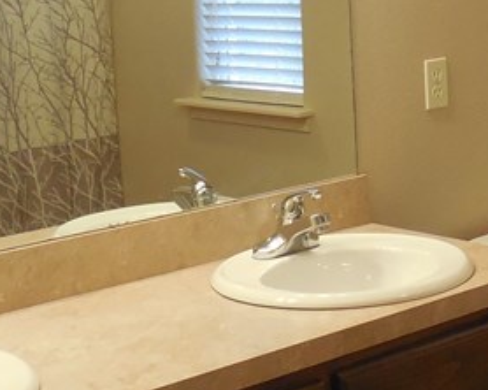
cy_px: 25
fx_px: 1299
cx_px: 374
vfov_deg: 16.8
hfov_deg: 21.1
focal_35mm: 90
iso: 400
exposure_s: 1/25
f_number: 3.3
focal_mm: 4.5
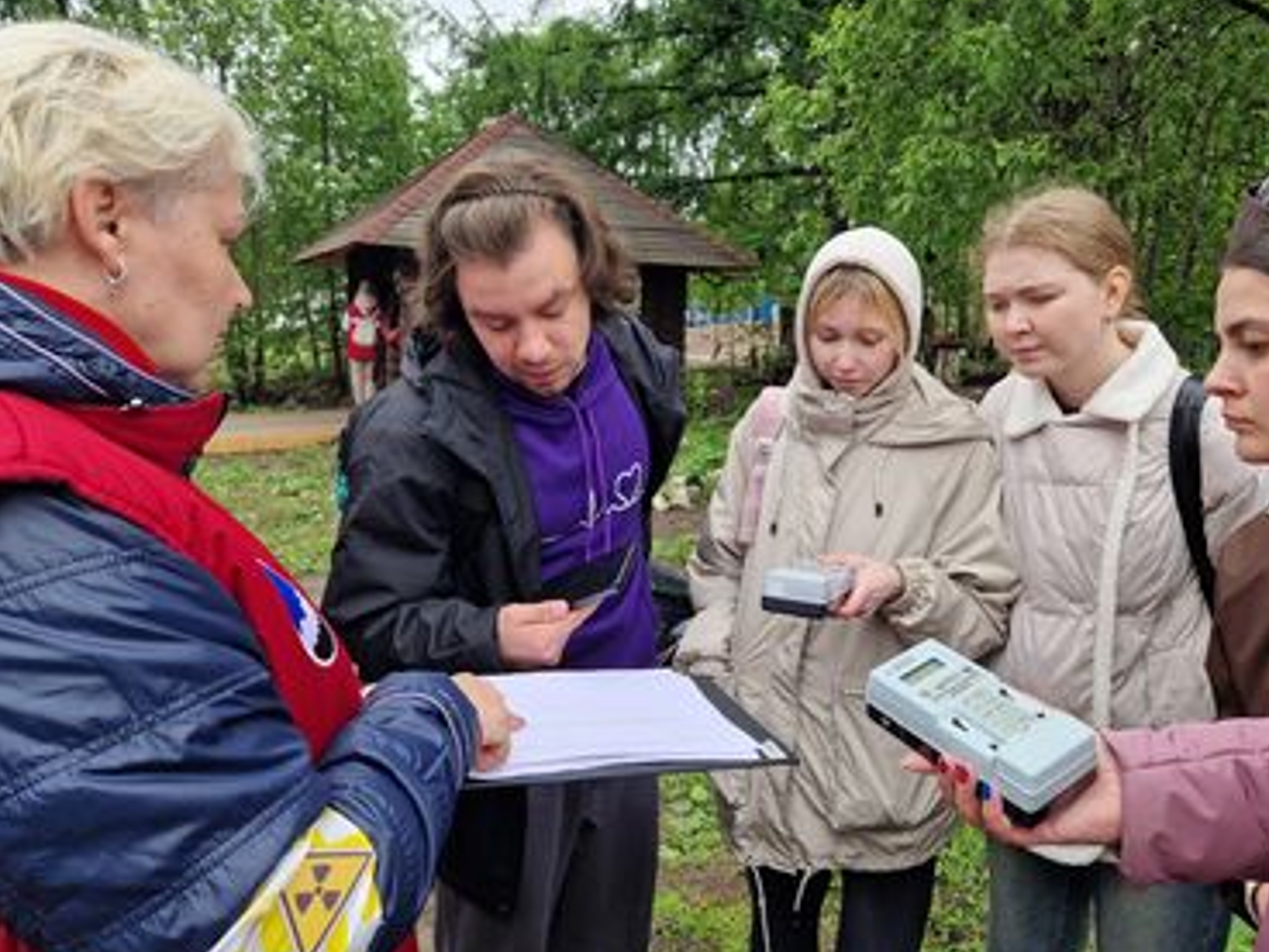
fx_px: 916
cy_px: 462
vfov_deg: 54.9
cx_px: 679
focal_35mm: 25
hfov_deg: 69.3
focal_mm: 5.4
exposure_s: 1/608
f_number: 1.8
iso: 50
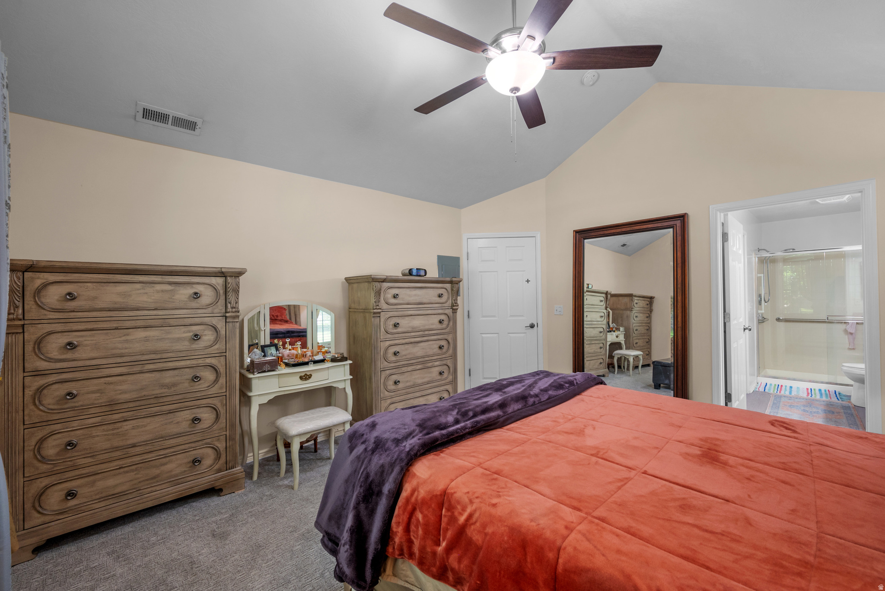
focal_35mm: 15
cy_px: 296
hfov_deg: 100.4
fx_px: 369
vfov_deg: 77.4
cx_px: 442
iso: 500
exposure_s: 1/2
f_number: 8
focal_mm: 15
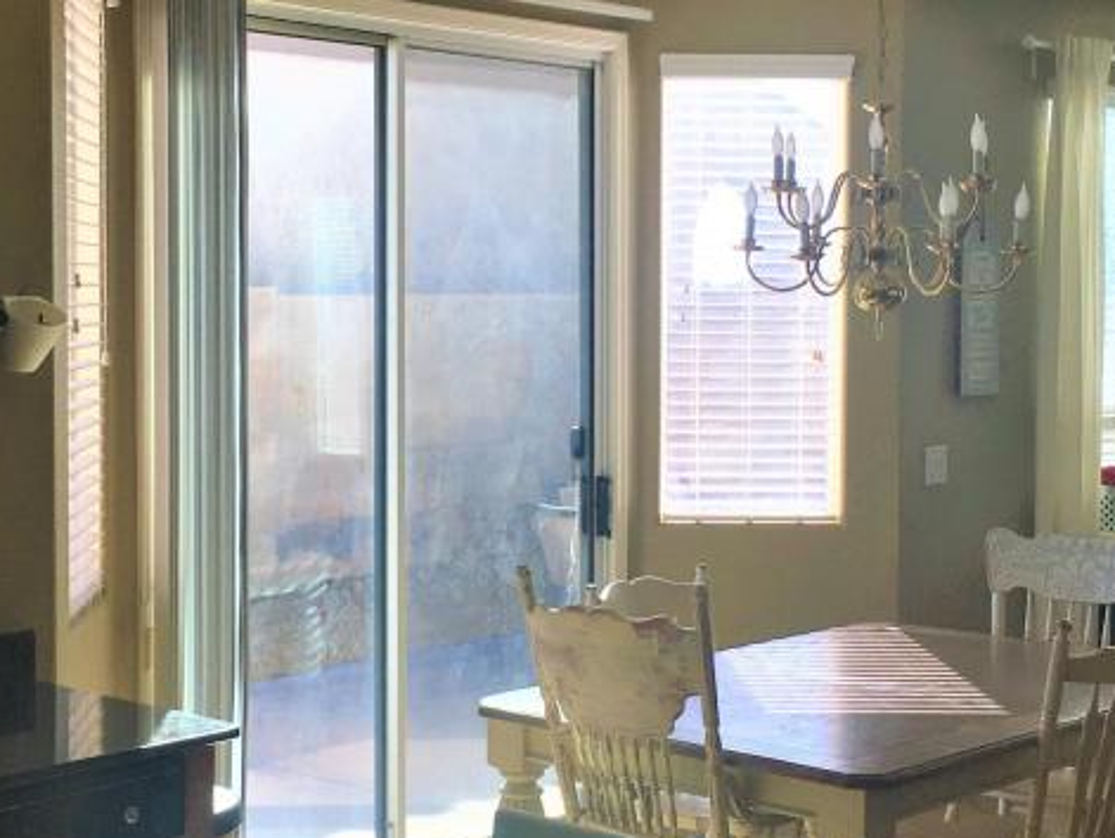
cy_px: 379
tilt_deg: -0.9
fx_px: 2031
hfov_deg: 30.6
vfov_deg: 23.3
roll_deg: +0.4
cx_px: 469
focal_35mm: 63
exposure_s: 1/319
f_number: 2.2
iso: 25
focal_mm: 4.15
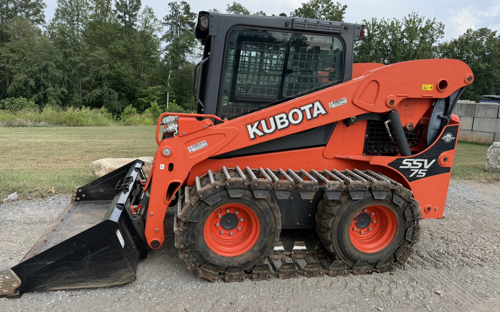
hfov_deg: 70.4
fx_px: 354
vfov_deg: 47.6
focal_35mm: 26
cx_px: 252
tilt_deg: -10.8
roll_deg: -1.2
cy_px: 158
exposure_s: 1/1211
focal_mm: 6.76
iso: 100
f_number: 1.78
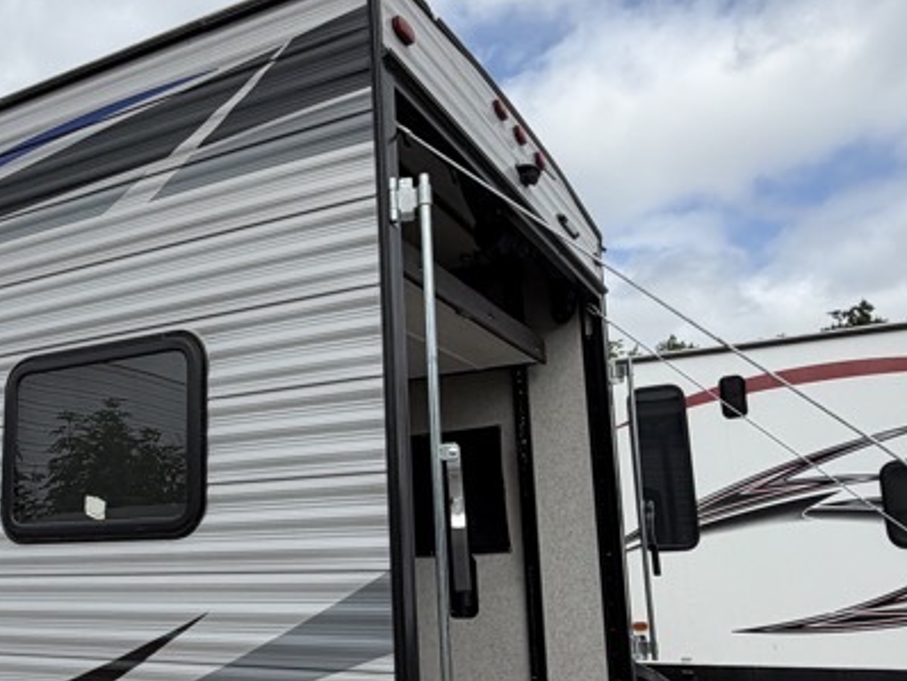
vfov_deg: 39.5
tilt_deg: +8.5
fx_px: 944
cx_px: 276
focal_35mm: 36
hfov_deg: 50.1
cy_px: 405
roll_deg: +1.6
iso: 20
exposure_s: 1/1050
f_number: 2.2
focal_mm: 2.22
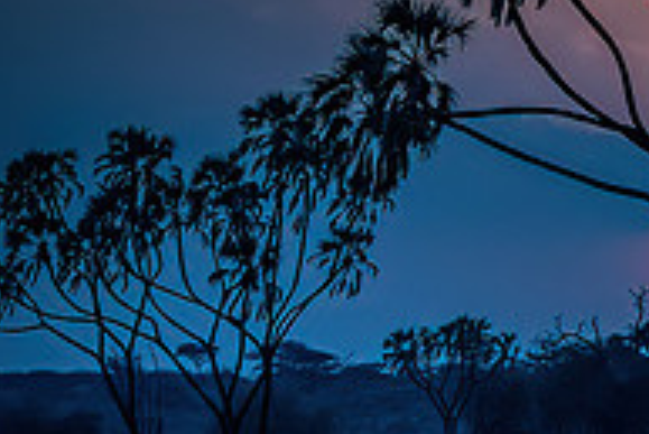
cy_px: 180
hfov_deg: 3.4
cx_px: 824
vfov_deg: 2.3
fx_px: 10824
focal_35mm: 600
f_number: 6.3
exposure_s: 1/5000
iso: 2000
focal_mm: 200
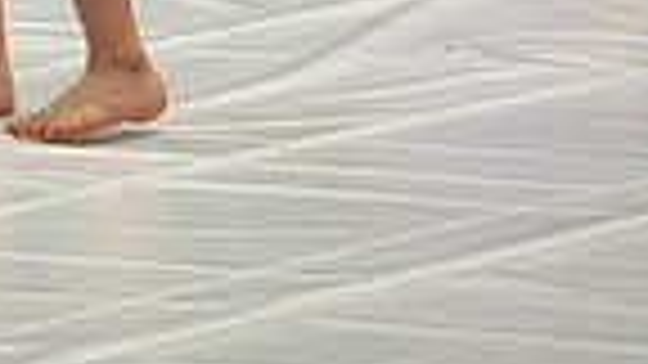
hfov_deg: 4.2
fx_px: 8729
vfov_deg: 2.4
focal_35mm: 508
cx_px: 4
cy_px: -607
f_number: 4
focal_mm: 155
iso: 2500
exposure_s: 1/500
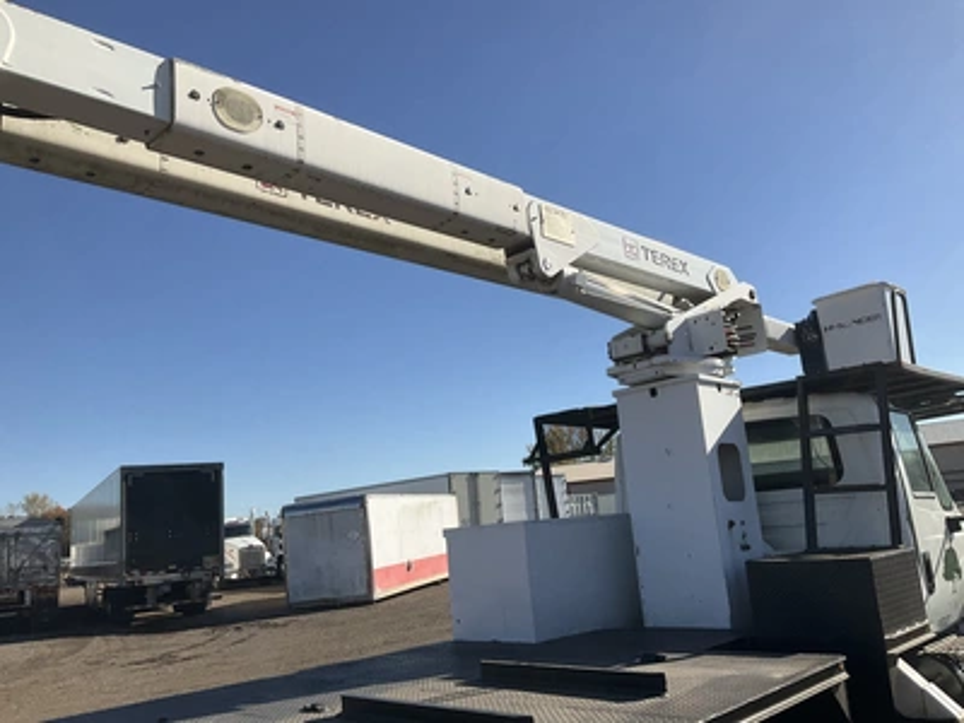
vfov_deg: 48.2
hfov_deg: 61.7
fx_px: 808
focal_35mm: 29
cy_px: 362
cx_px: 482
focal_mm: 3
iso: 25
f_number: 1.8
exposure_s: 1/2538
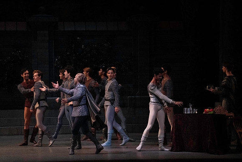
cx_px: 121
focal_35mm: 164
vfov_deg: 8.4
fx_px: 1103
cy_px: 81
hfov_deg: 12.5
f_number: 13
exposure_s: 1/400
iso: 16000
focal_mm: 164
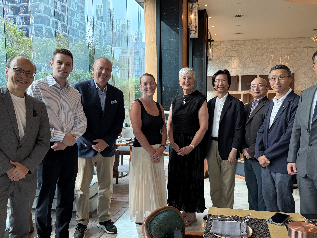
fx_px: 293
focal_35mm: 32
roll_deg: -0.1
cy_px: 136
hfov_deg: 56.6
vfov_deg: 44.0
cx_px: 181
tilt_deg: -7.3
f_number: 1.78
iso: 250
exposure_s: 1/42
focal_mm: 6.76
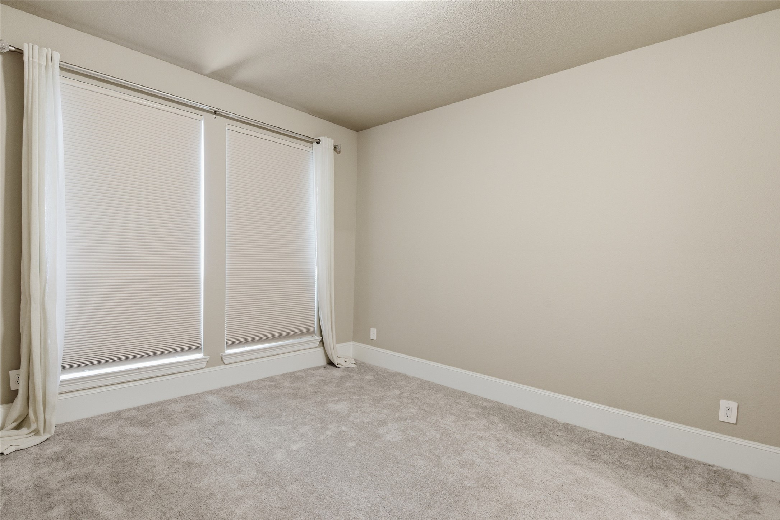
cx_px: 390
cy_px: 260
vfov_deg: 77.3
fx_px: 325
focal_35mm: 15
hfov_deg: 100.4
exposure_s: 1/15
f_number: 8
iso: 250
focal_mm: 15
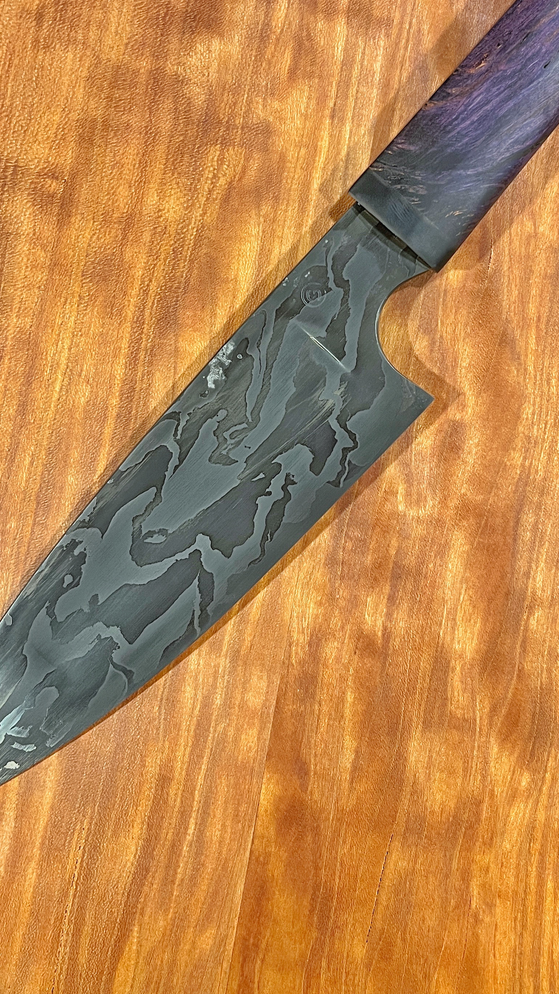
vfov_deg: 47.8
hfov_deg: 28.2
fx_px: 1106
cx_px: 357
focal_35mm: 42
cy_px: 363
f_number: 1.6
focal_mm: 5.1
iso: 200
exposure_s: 1/60
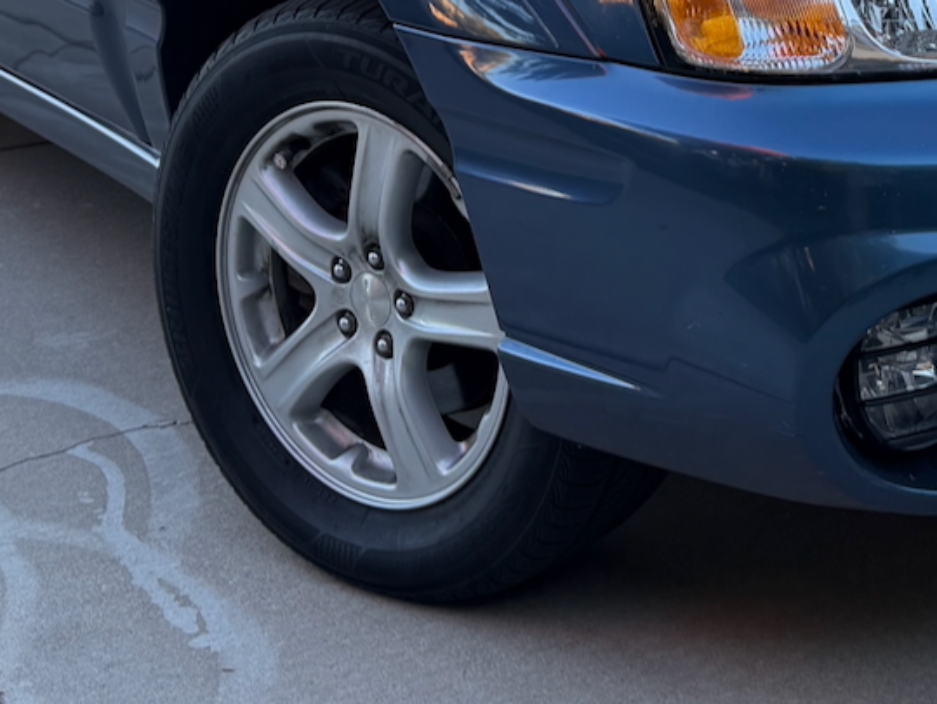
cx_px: 749
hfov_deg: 32.8
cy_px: -116
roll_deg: -1.3
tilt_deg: -12.6
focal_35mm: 57
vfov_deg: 23.7
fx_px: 1544
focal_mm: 6.76
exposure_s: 1/344
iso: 100
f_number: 1.78
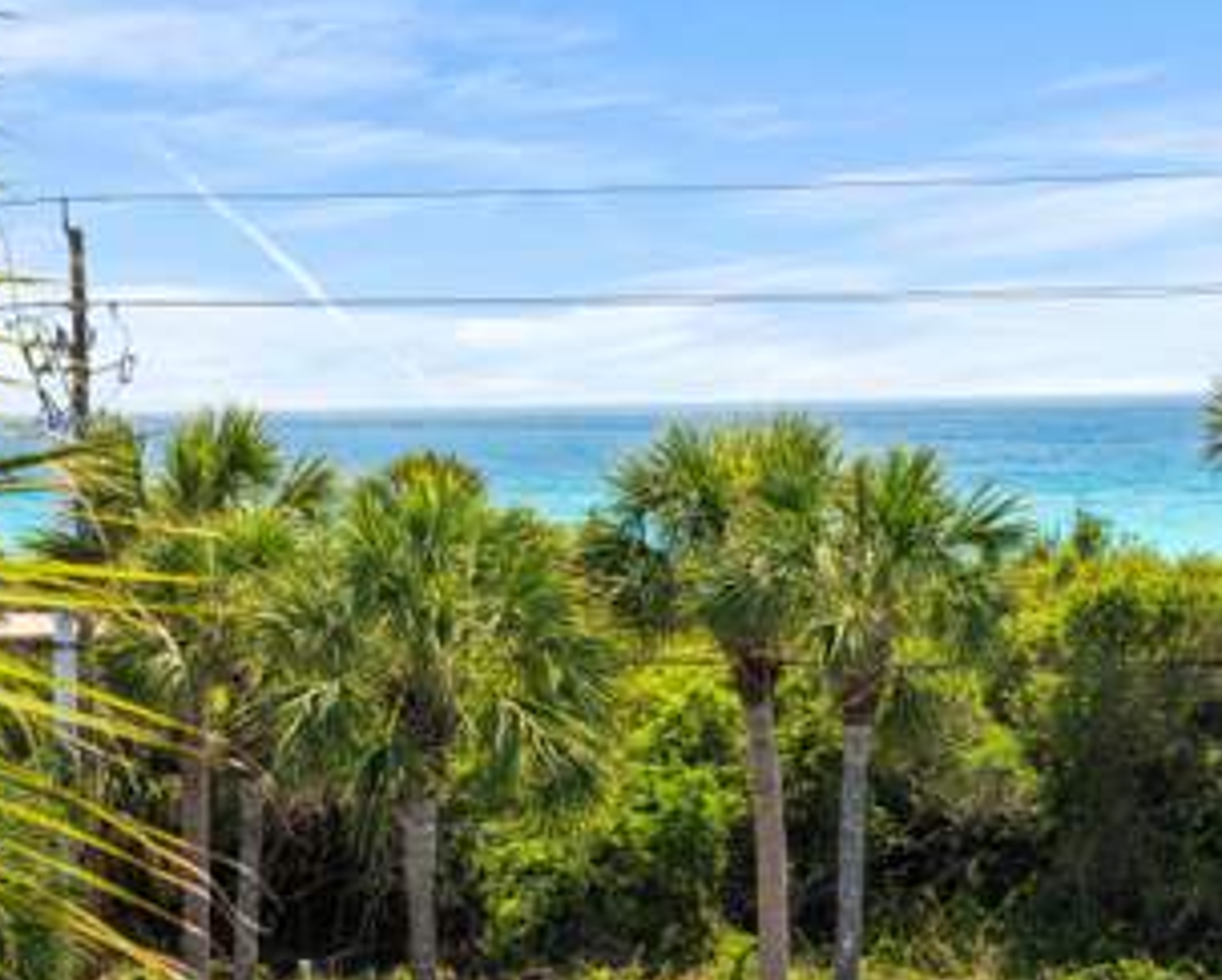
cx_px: 649
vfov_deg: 14.8
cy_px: 444
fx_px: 3765
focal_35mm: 104
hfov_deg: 18.4
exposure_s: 1/250
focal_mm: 70
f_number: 8
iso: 200
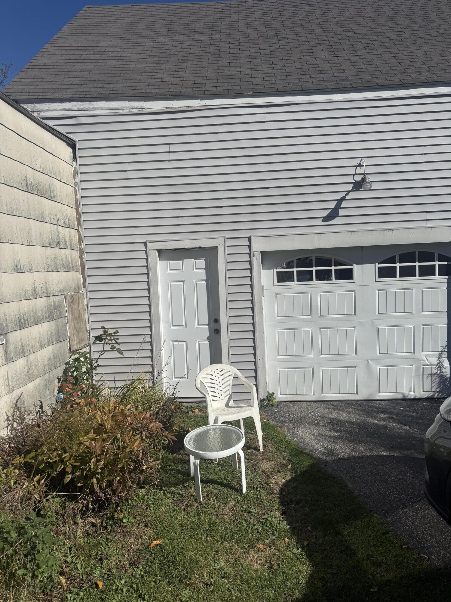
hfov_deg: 56.8
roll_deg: +4.6
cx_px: 226
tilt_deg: -4.3
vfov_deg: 71.6
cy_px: 301
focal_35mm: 24
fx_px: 417
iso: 80
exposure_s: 1/10309
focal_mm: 6.76
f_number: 1.78
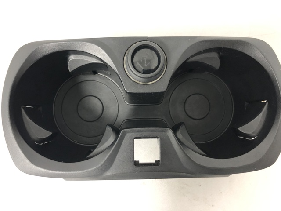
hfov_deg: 63.4
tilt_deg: -82.3
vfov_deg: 49.7
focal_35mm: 28
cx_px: 140
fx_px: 227
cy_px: 106
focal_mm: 4
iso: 100
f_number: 1.8
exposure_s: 1/13
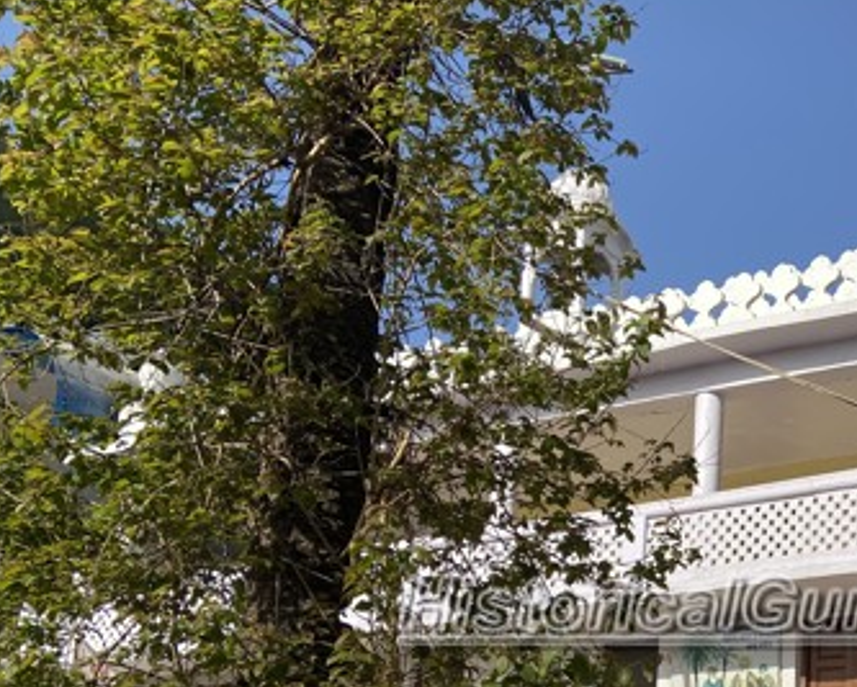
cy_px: 607
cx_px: 881
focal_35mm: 54
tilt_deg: +14.5
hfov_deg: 31.7
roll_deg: -0.8
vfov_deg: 27.2
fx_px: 1371
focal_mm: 4.25
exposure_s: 1/3984
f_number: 1.8
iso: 32
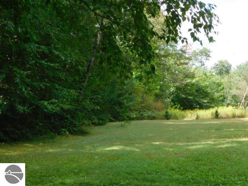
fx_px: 509
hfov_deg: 27.4
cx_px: 124
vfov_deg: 20.7
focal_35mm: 71
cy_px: 93
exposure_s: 1/200
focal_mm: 12.6
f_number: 4.3
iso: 125
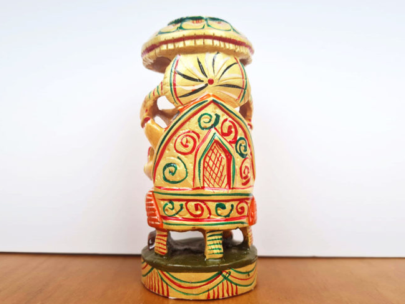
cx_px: 196
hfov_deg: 63.4
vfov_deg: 49.8
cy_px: 160
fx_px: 328
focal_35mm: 28
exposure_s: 1/262
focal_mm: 5.4
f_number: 1.8
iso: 50
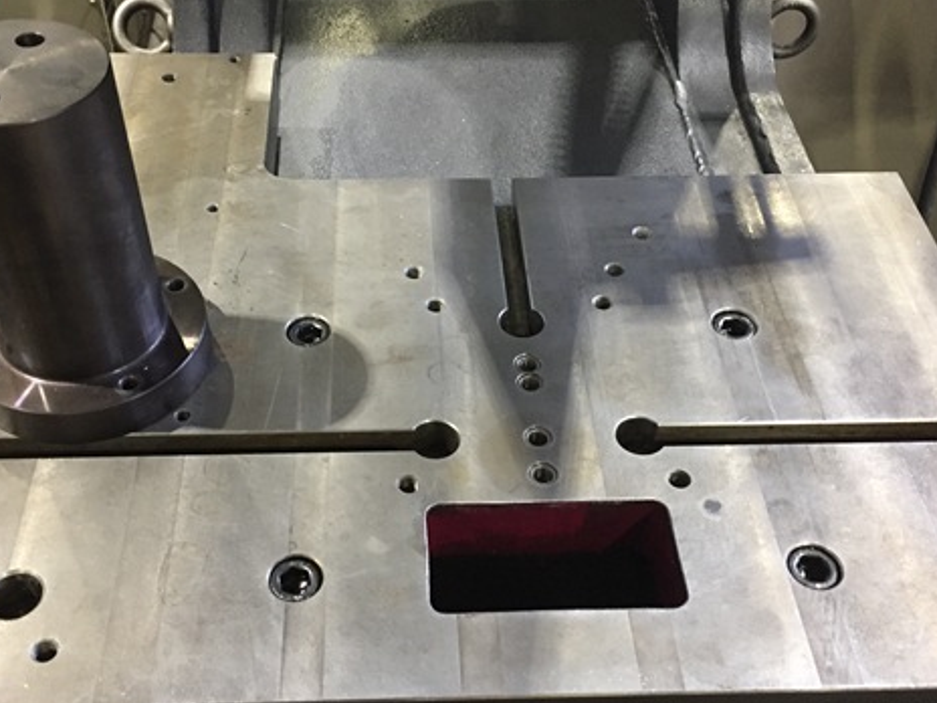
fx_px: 1083
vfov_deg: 35.9
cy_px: 396
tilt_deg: -47.3
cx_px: 428
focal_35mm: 40
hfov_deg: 46.7
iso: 250
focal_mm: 4.15
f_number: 2.2
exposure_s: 1/17
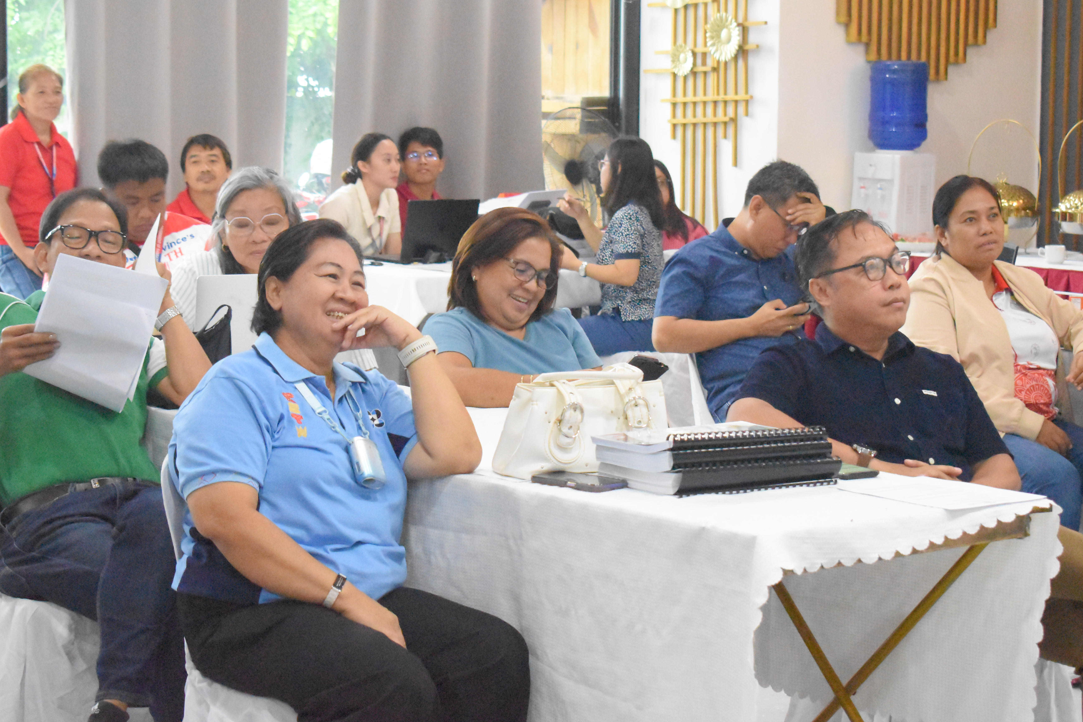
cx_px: 536
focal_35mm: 83
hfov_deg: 24.5
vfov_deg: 16.5
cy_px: 321
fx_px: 2497
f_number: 5.3
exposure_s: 1/125
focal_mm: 48
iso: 12800
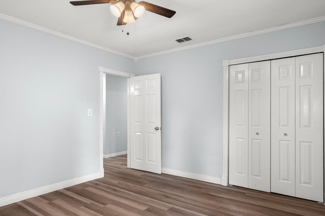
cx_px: 157
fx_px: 199
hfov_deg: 78.6
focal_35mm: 22
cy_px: 121
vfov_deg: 57.0
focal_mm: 18
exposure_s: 2.5
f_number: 8
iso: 320
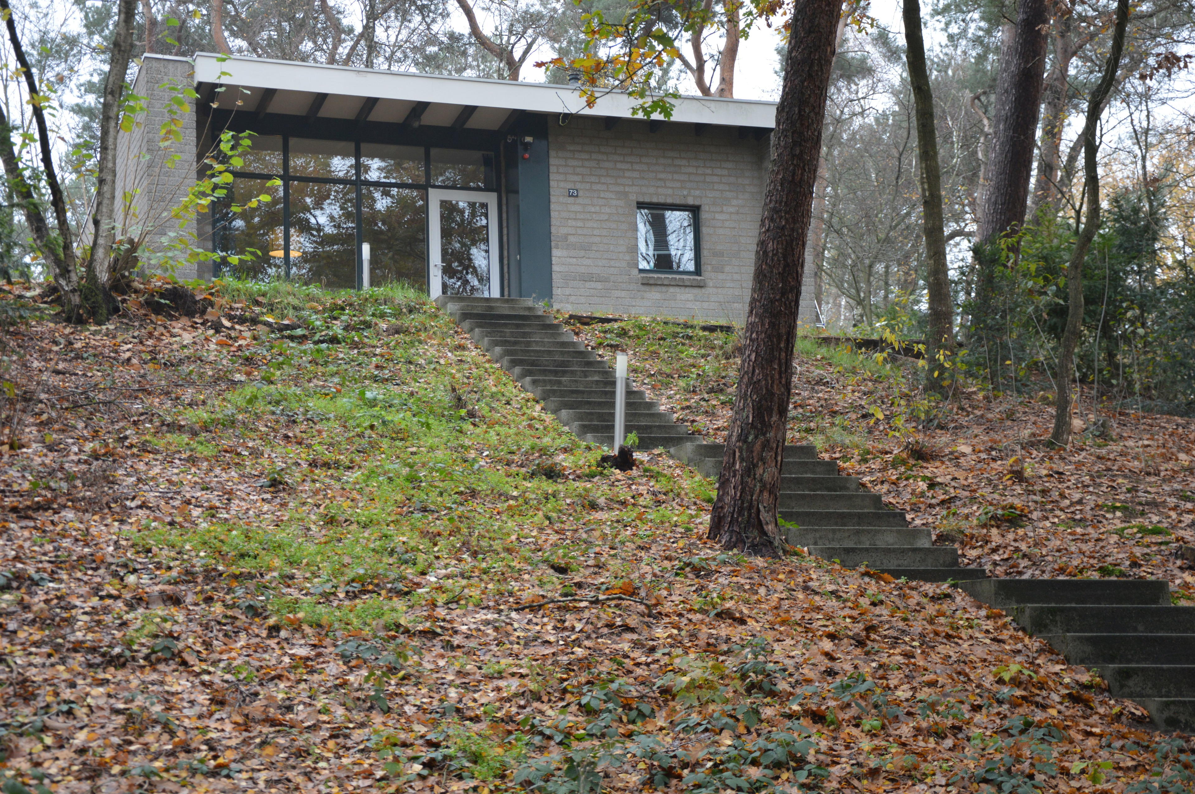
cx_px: 598
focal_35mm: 60
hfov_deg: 33.4
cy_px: 397
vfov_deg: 22.6
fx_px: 1990
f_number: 4.5
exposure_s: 1/40
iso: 400
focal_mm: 40
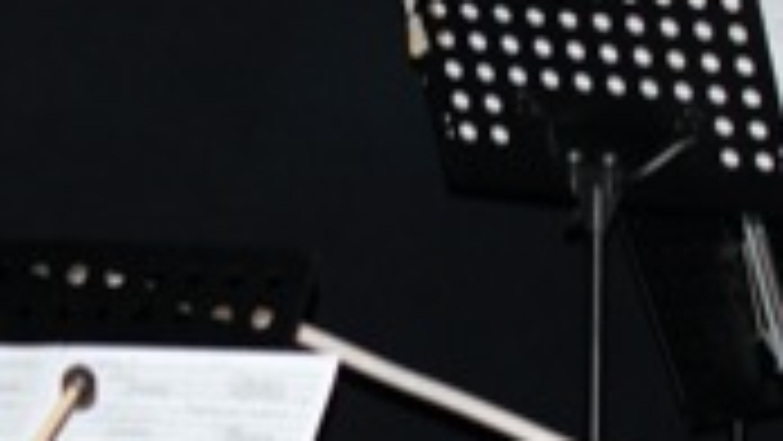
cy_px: 268
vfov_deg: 6.0
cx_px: 288
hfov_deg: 10.7
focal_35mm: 202
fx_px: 4194
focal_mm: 35
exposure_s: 1/60
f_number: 3.5
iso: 400
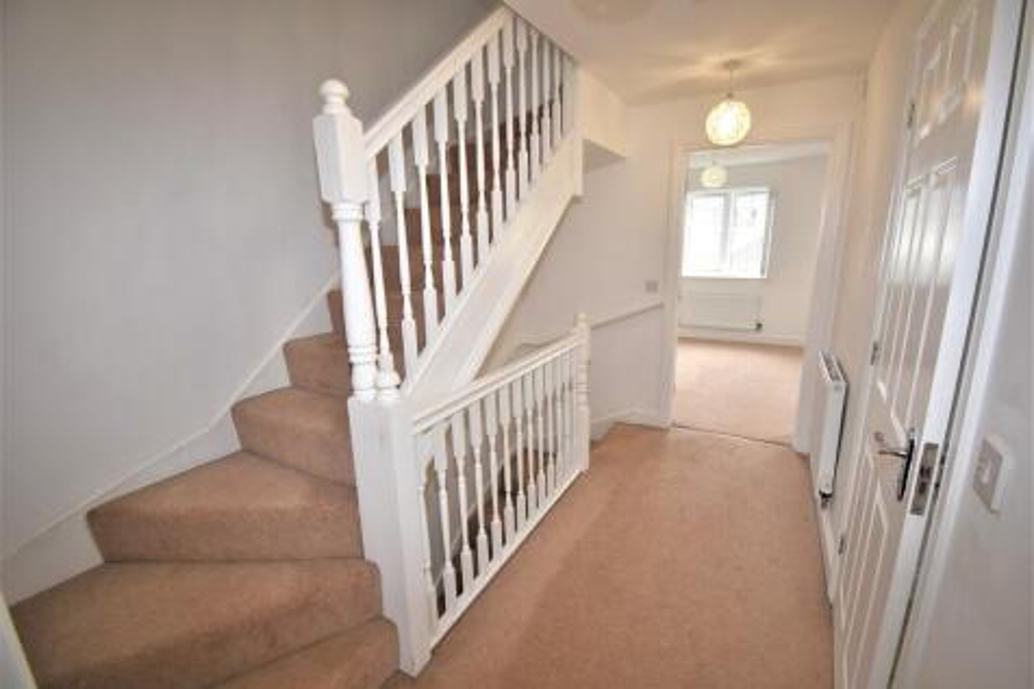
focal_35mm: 15
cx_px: 517
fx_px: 431
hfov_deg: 100.4
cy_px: 344
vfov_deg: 77.3
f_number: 4.5
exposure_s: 1/60
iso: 280
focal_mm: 10
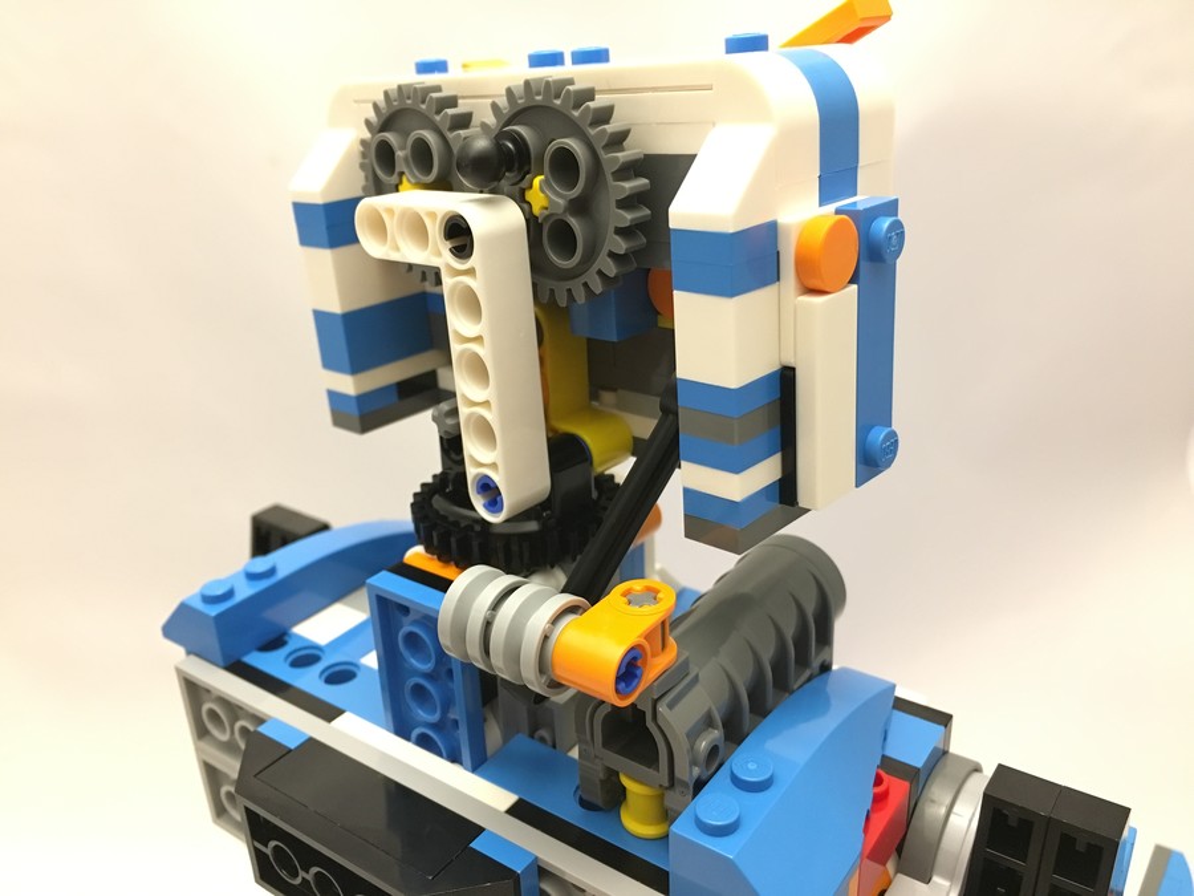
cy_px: 448
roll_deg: -0.6
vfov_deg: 48.2
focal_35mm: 29
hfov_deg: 61.7
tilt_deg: -19.5
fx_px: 1000
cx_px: 597
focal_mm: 4.15
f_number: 2.2
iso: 200
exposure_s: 1/17
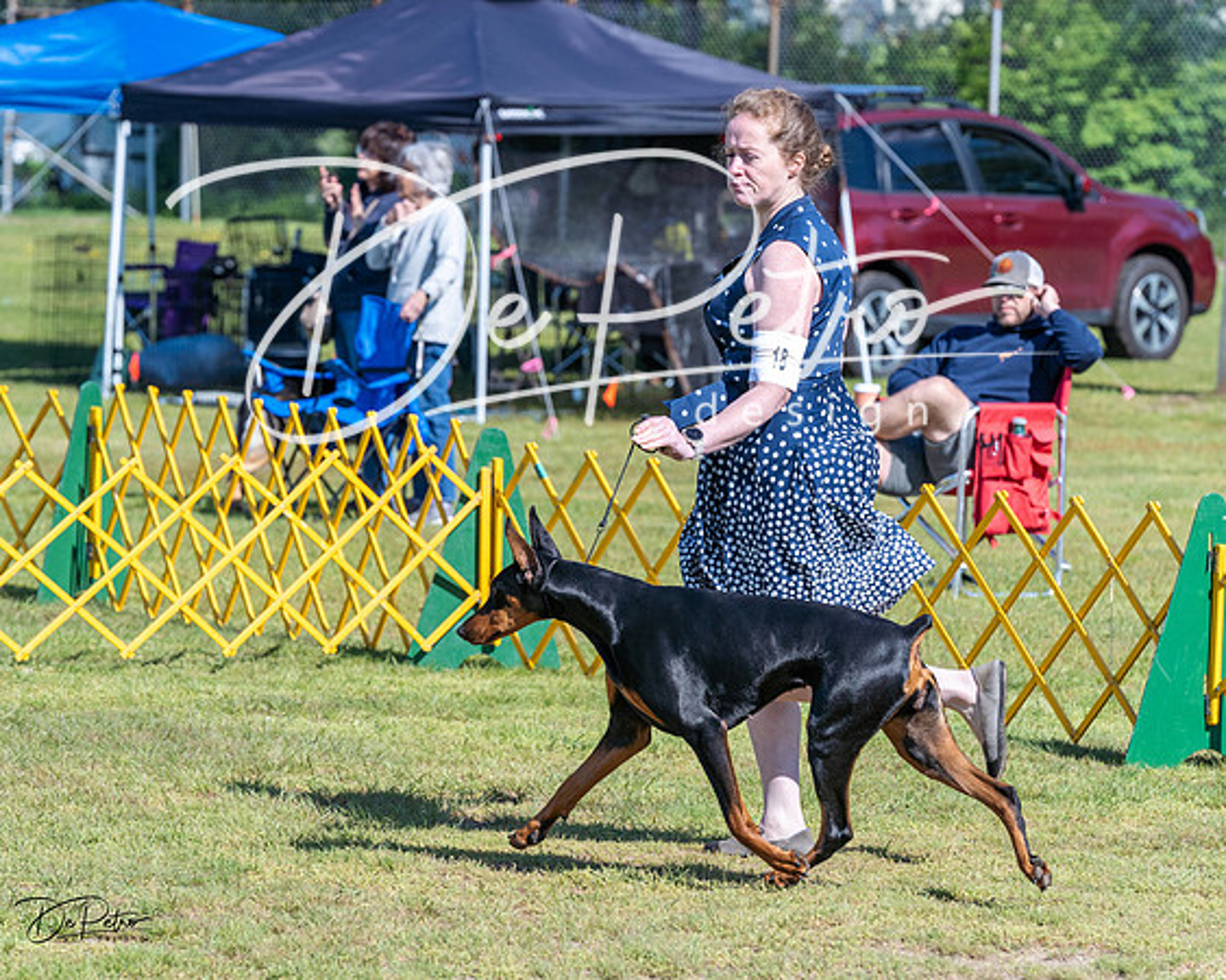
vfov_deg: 7.4
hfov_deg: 9.2
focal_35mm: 209
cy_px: 490
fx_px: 7598
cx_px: 613
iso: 640
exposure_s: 1/2000
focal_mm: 186
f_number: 6.3
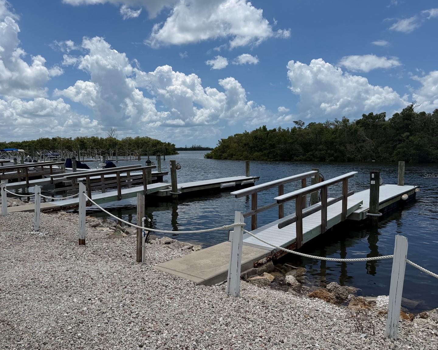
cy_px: 175
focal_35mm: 26
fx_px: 337
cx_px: 209
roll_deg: +0.8
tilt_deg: -4.1
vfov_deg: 54.9
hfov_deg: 66.0
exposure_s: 1/9091
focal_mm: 6.76
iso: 80
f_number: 1.78
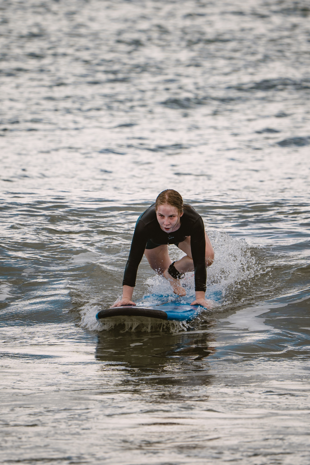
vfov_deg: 2.3
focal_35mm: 907
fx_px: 11713
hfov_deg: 1.5
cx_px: 161
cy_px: 233
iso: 320
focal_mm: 600
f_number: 6.3
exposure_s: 1/1600
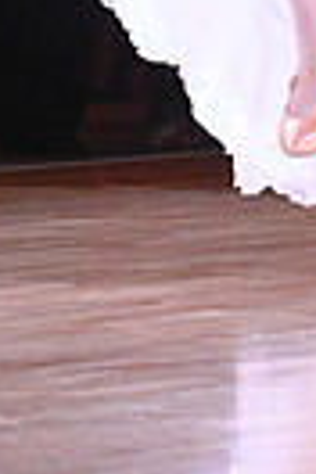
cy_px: -377
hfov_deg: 1.6
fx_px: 11533
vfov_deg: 2.3
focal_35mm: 876
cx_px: 598
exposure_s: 1/400
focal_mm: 200
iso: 5000
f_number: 4
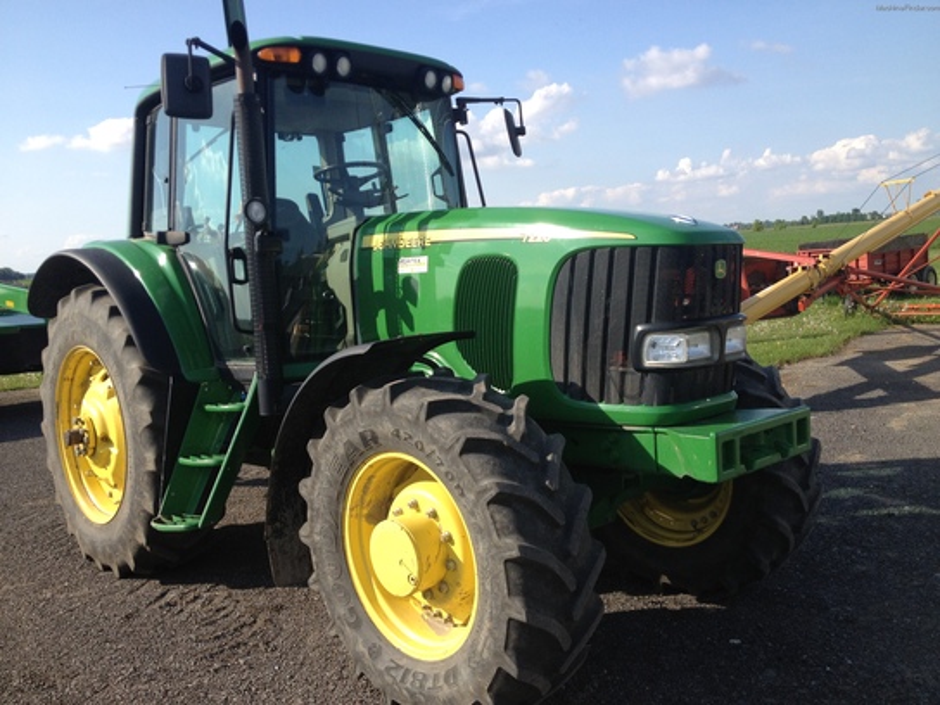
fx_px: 950
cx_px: 470
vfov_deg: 40.7
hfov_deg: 52.6
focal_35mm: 35
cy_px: 352
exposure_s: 1/1126
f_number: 2.4
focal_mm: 4.28
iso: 64
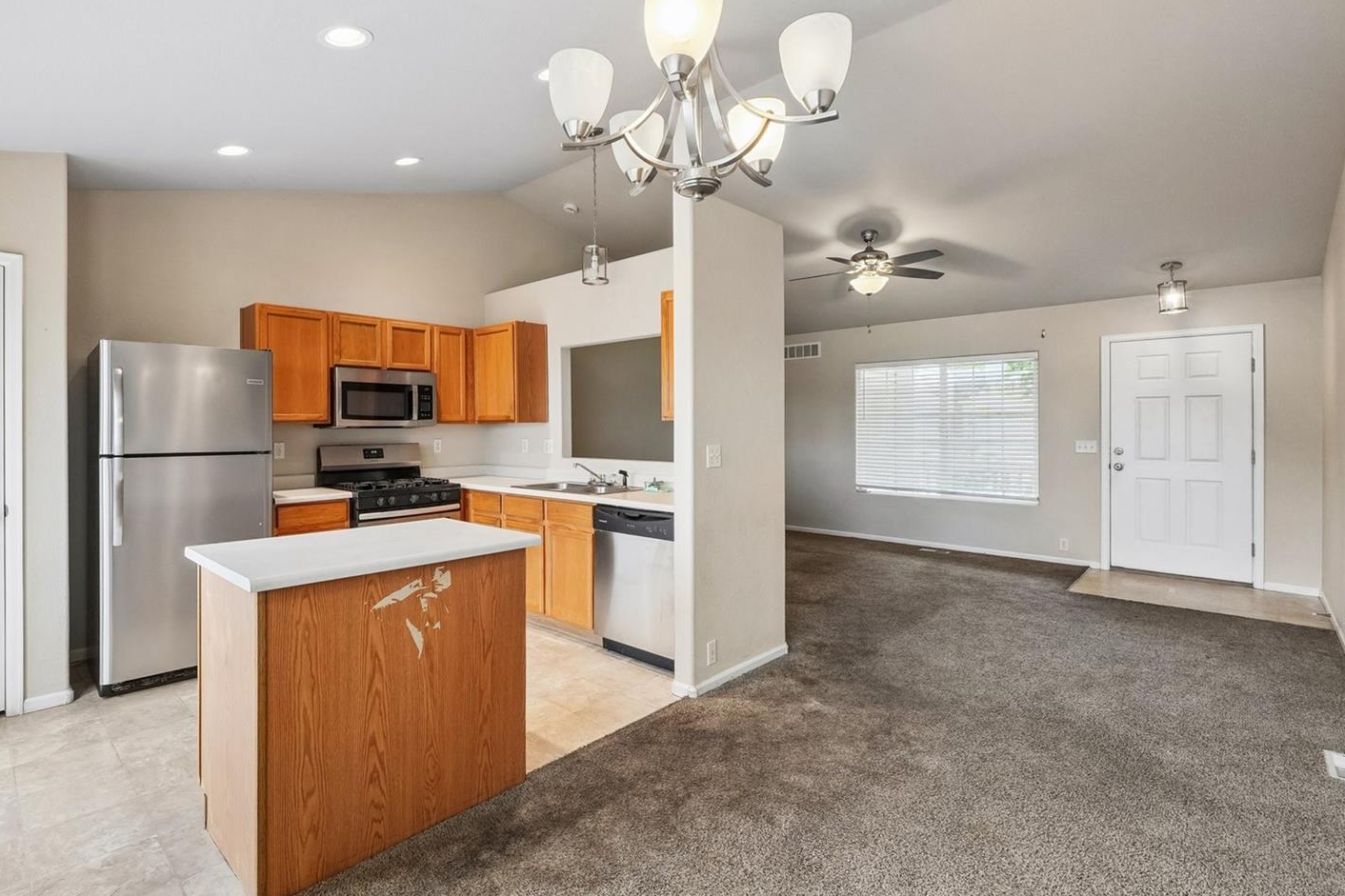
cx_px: 615
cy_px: 443
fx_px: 635
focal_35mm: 17
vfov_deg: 70.4
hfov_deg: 93.1
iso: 320
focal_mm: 10
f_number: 9
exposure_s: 1/25
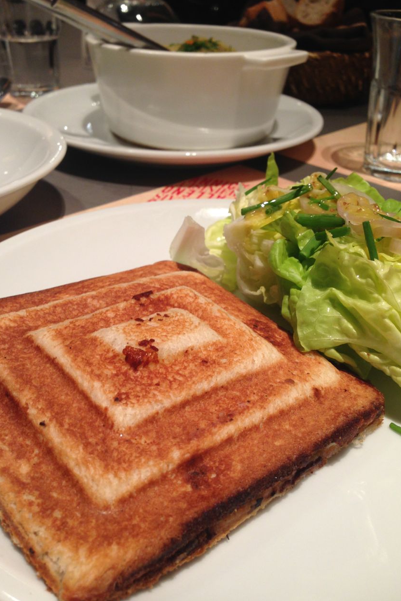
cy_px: 306
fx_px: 585
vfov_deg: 54.4
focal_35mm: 35
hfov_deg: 37.9
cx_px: 205
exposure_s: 1/20
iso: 64
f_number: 2.4
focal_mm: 4.12
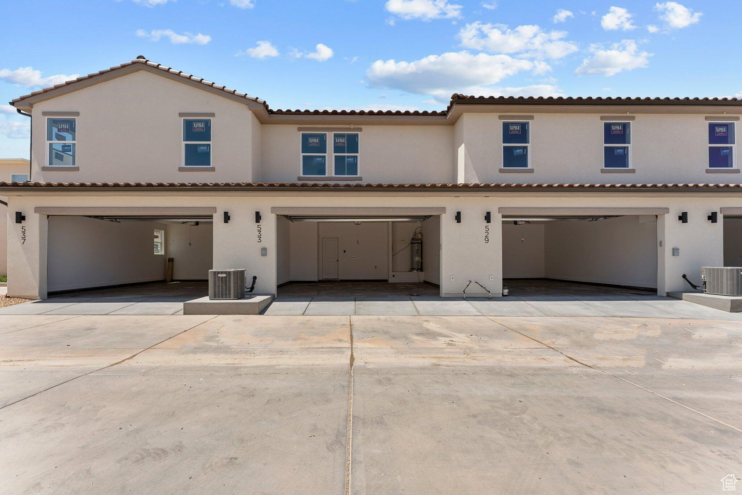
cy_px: 248
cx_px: 371
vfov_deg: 81.2
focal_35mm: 14
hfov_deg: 104.3
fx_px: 289
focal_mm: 14
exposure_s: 1/640
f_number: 8
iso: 200
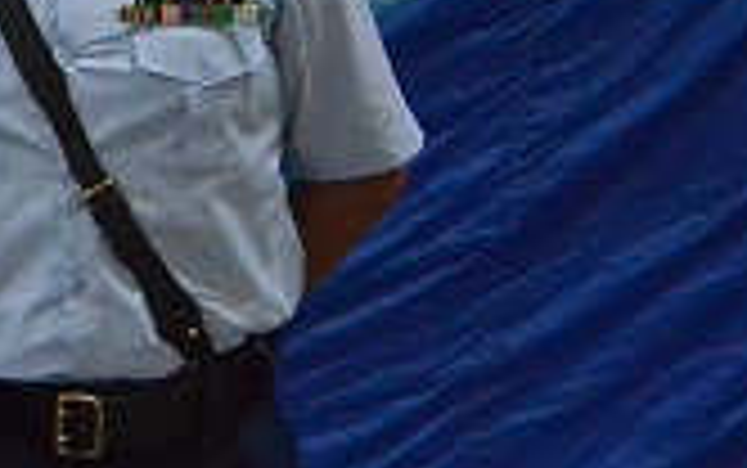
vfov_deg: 5.9
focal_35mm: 221
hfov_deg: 8.6
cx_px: -1066
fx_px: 4502
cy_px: 14
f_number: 5.6
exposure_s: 1/160
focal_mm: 26
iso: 6400
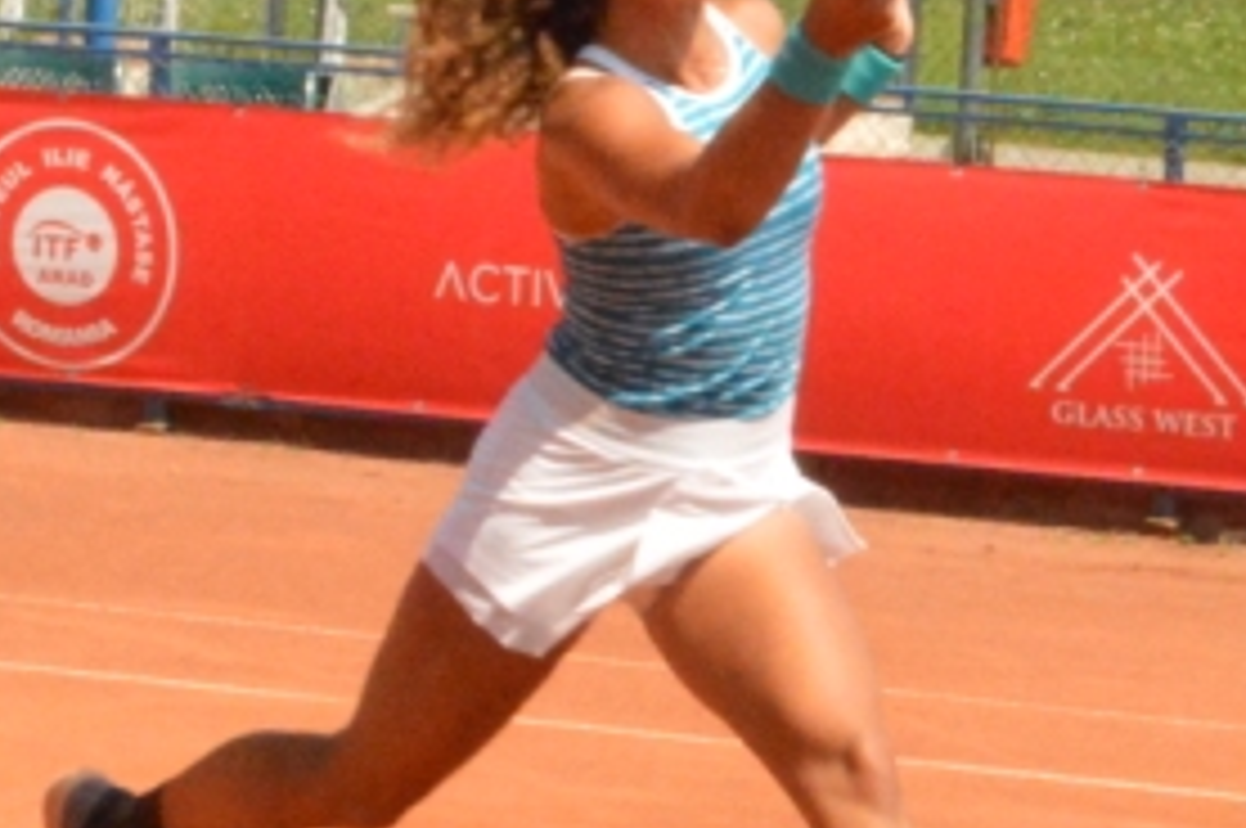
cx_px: 1471
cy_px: 628
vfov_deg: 5.5
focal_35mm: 250
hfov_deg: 8.2
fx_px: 8637
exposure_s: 1/400
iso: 6400
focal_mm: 45
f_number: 32
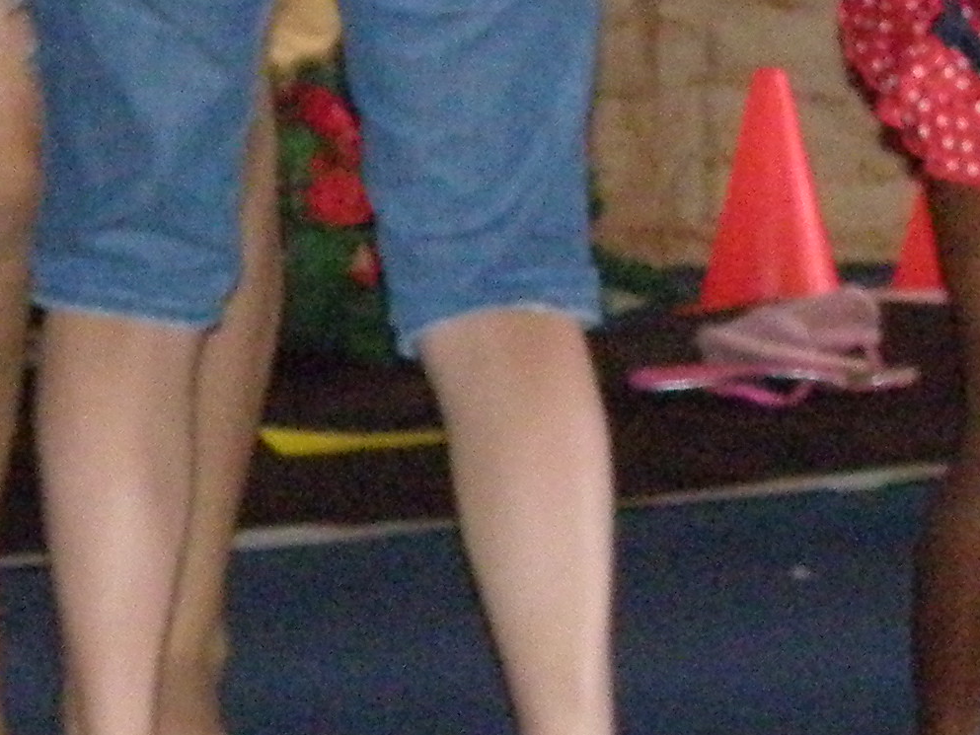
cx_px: 1474
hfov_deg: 5.8
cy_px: -276
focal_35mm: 338
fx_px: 9570
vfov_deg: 4.4
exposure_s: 1/100
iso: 800
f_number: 4
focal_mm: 16.37
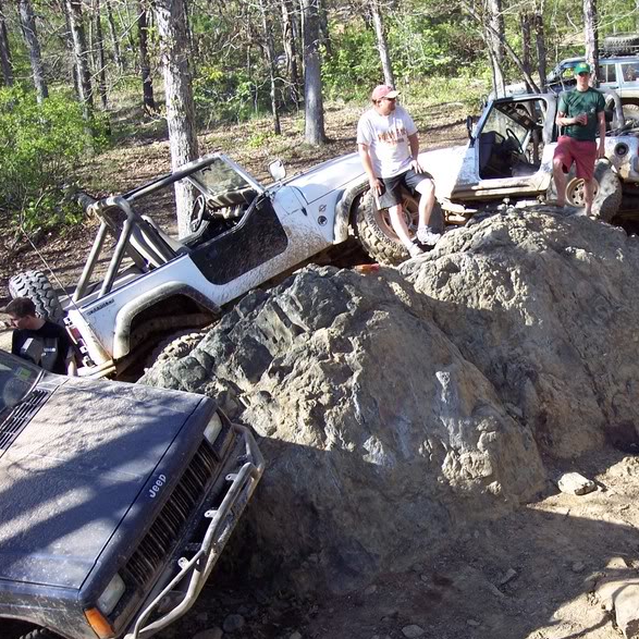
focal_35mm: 47
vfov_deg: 36.1
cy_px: 324
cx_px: 431
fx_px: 982
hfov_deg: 35.7
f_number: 3.4
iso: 100
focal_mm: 8
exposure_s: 1/250
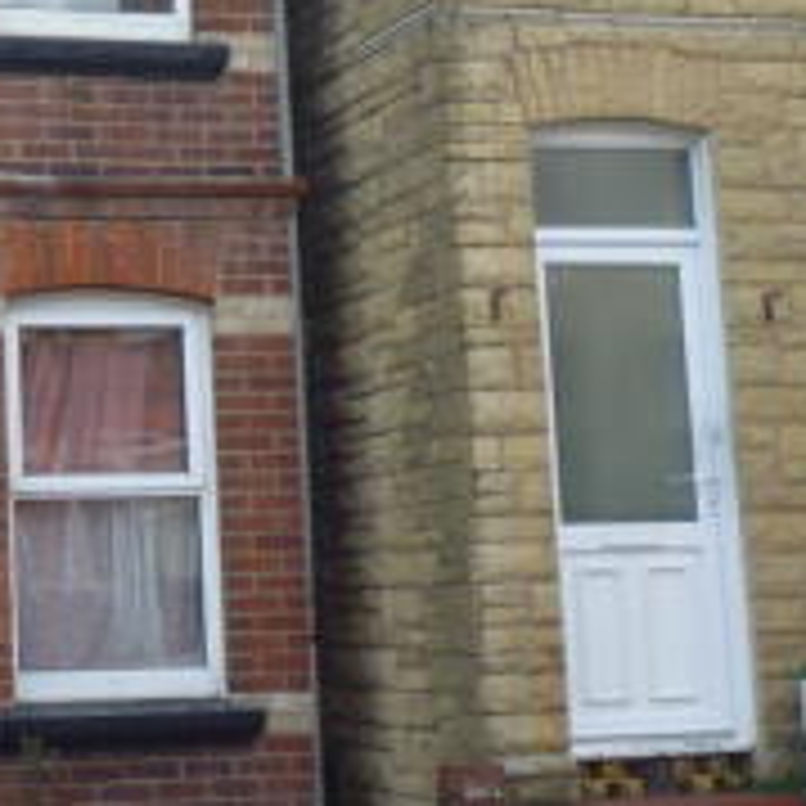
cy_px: 7
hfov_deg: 16.7
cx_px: -56
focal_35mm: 101
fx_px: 2661
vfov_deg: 16.9
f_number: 3.3
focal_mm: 6.3
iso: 100
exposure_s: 1/80
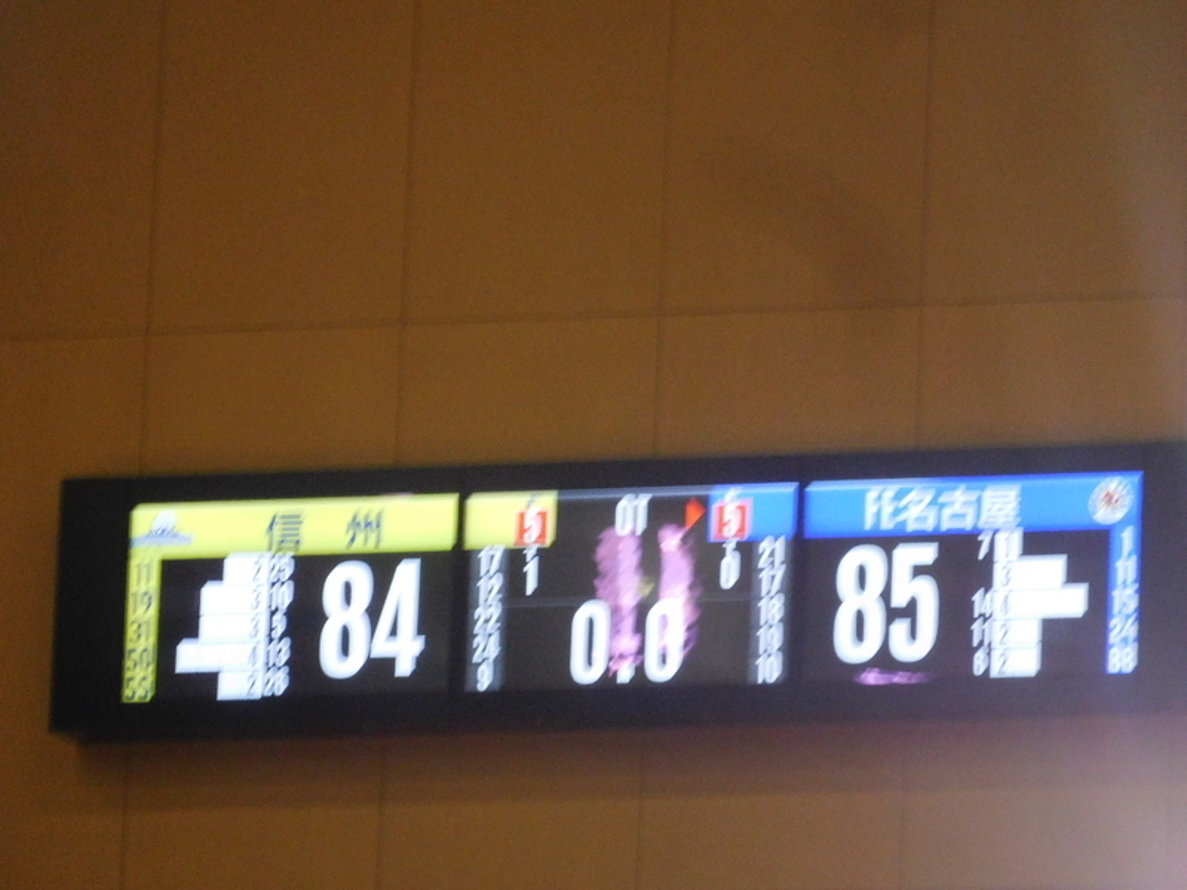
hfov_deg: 5.0
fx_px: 13716
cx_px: 594
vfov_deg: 3.7
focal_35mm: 400
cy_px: 445
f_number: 6.2
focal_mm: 71.4
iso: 800
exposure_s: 1/25
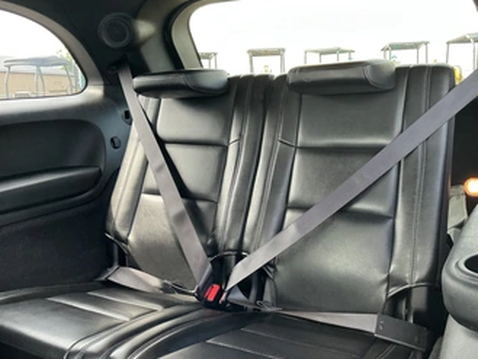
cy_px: 172
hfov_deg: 53.7
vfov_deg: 41.8
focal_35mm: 34
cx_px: 275
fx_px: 470
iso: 100
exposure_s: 1/60
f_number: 1.8
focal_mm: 3
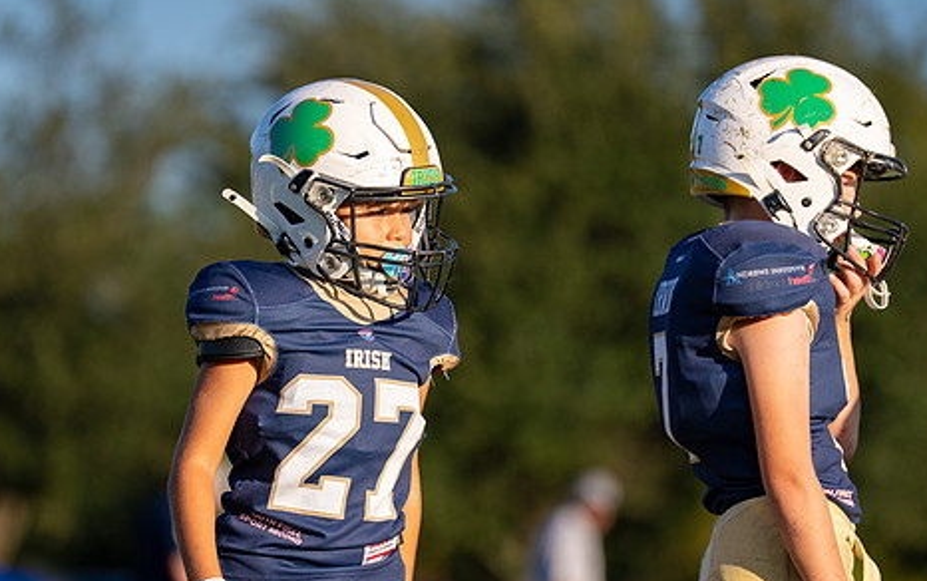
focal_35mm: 312
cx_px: 369
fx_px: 7888
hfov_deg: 6.7
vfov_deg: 4.2
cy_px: 334
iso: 200
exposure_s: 1/4000
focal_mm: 200
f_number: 2.8
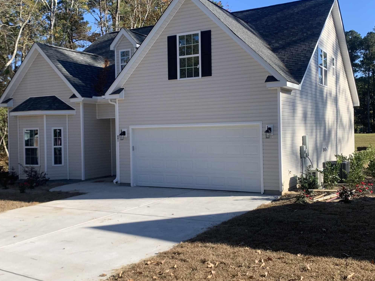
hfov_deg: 46.8
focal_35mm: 40
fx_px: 433
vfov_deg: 36.0
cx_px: 181
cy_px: 135
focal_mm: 4.25
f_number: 1.8
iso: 25
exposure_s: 1/1350
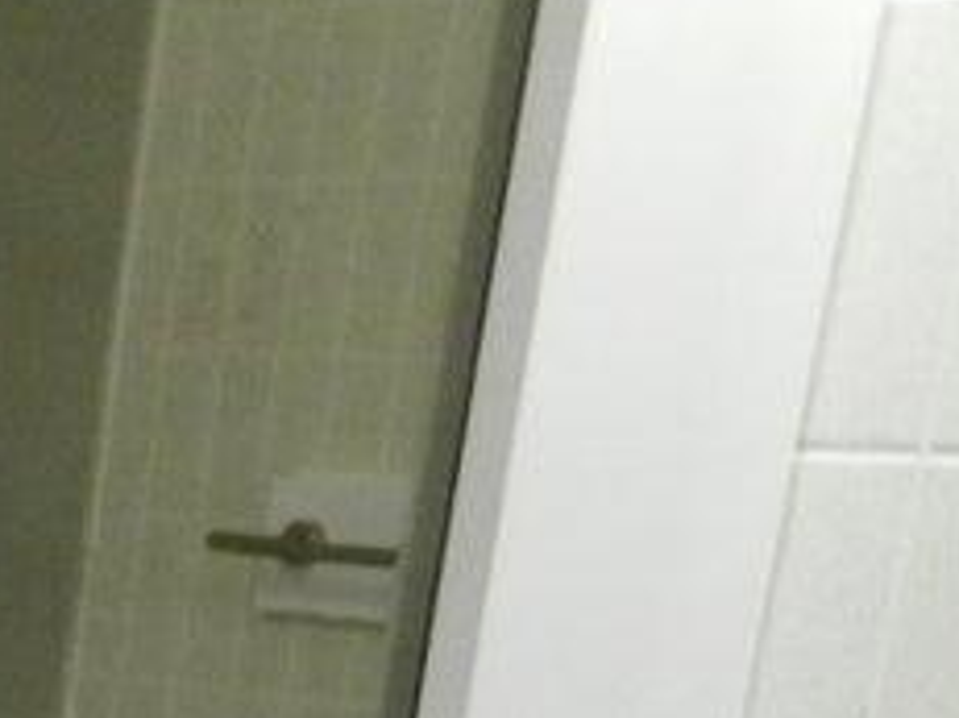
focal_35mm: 148
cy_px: 1934
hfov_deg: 11.1
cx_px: -1405
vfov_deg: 8.7
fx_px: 4098
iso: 200
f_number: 3.1
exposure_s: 1/30
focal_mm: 4.5
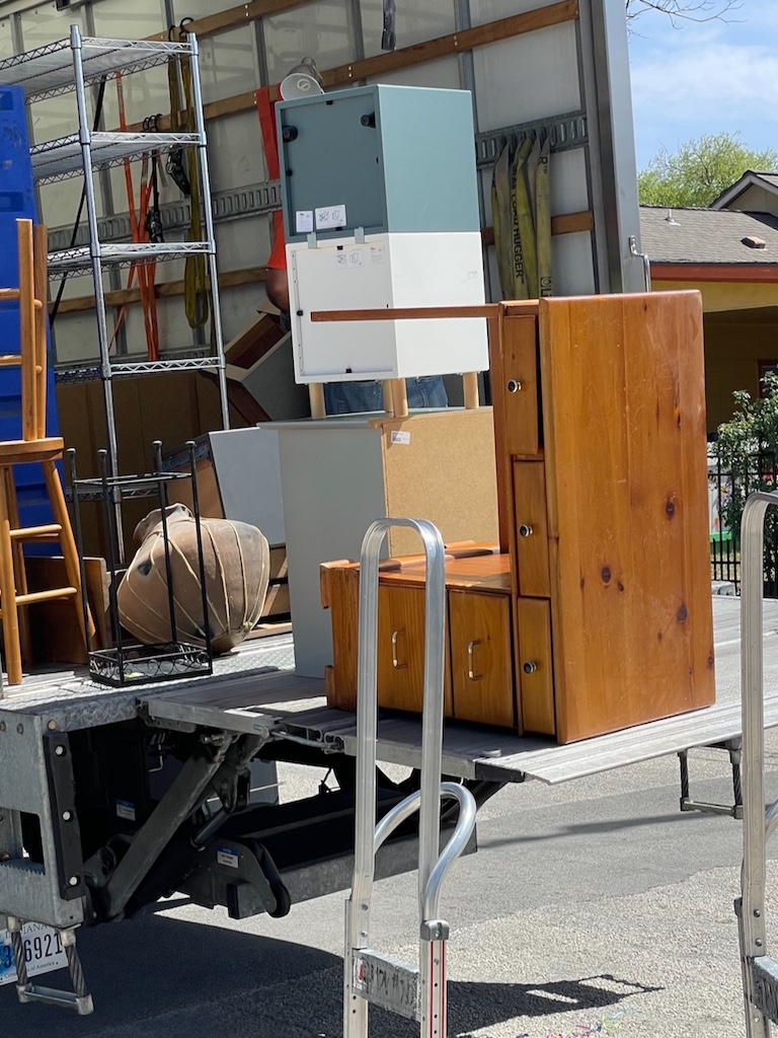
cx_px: 389
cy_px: 519
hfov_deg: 28.0
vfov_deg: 36.8
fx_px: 1558
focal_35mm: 52
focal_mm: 6
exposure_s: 1/1199
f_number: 2
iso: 25
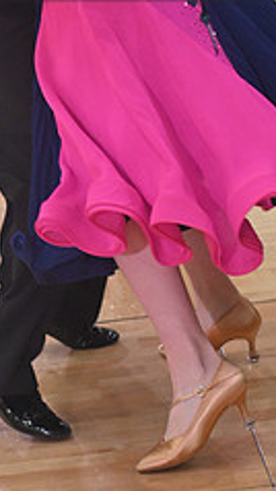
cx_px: 32
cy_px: -66
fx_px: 2327
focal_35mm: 179
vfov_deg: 11.8
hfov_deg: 6.8
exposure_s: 1/400
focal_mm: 70
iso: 3200
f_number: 4.5
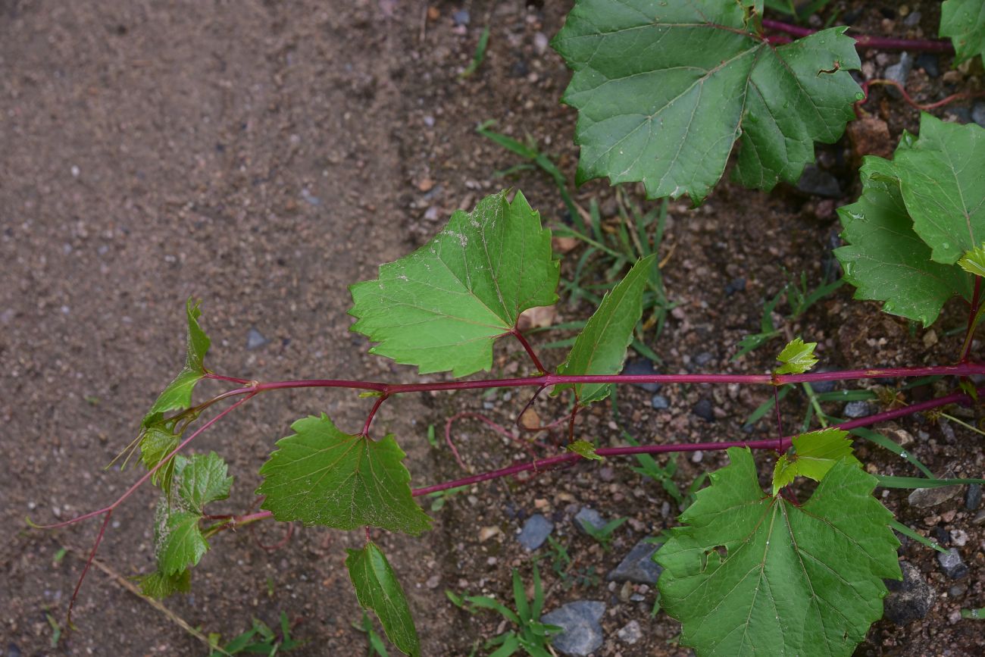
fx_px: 1368
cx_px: 492
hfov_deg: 39.6
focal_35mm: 50
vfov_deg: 27.0
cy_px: 328
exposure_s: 1/125
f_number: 7.1
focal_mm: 50
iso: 320
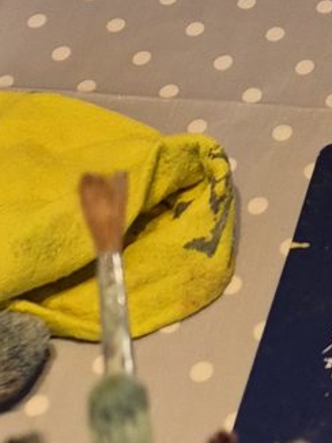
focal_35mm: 136
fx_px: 1738
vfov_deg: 12.6
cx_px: 596
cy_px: -462
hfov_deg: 10.3
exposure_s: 1/180
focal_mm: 5.4
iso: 200
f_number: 1.8
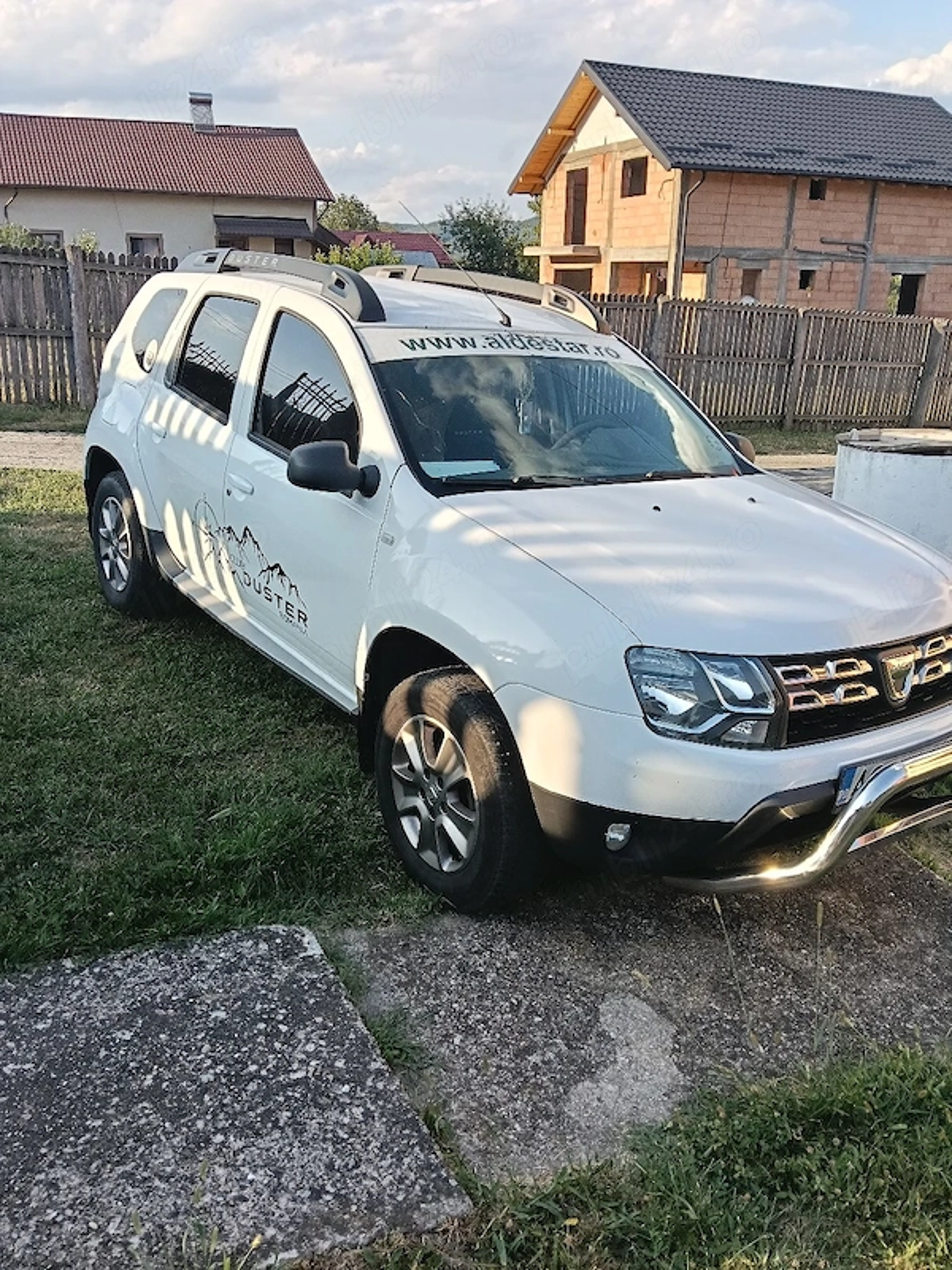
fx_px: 990
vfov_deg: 65.3
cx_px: 476
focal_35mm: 27
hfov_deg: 51.4
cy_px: 635
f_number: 1.8
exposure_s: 1/263
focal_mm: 3.98
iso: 50
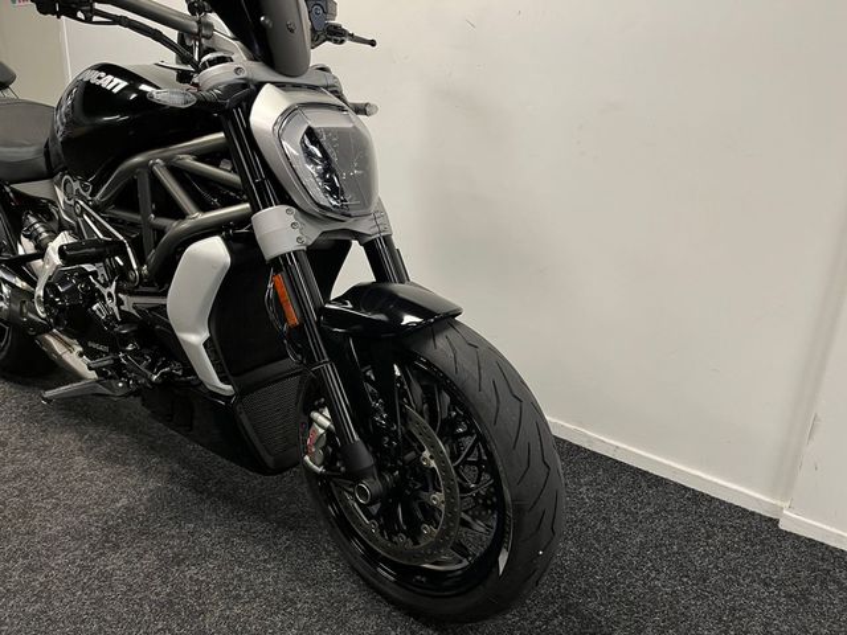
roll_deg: -3.1
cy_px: 318
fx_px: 636
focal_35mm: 26
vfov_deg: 53.1
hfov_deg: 67.3
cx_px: 424
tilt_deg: -19.6
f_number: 1.6
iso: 100
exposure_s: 1/50
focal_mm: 5.1
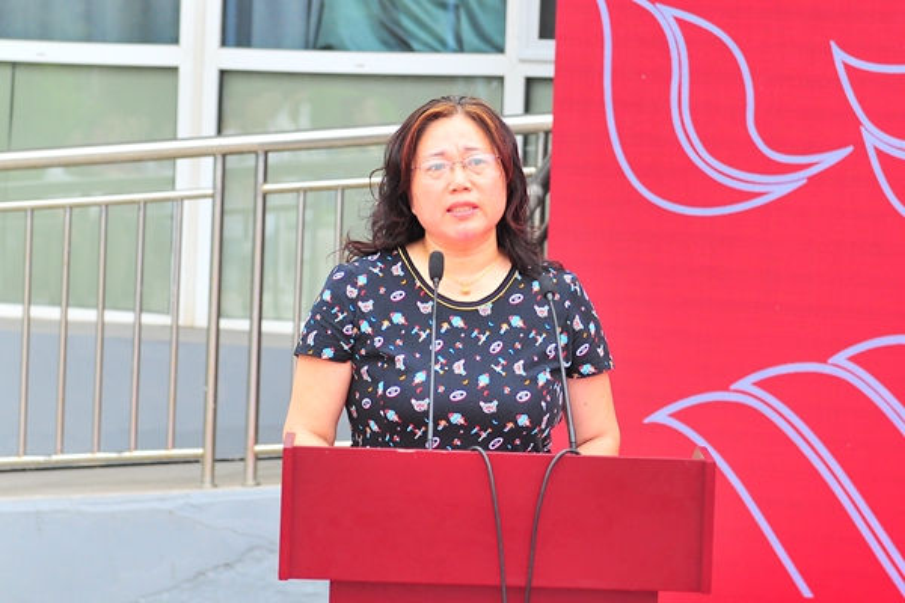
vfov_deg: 19.5
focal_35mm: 70
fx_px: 1760
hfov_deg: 28.8
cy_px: 302
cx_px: 452
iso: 400
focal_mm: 70
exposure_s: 1/640
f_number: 4
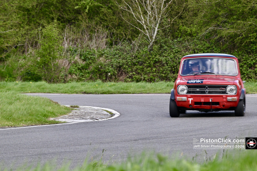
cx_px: 128
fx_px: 1427
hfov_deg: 10.3
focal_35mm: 200
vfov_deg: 6.9
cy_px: 86
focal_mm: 200
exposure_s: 1/60
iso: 100
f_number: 11
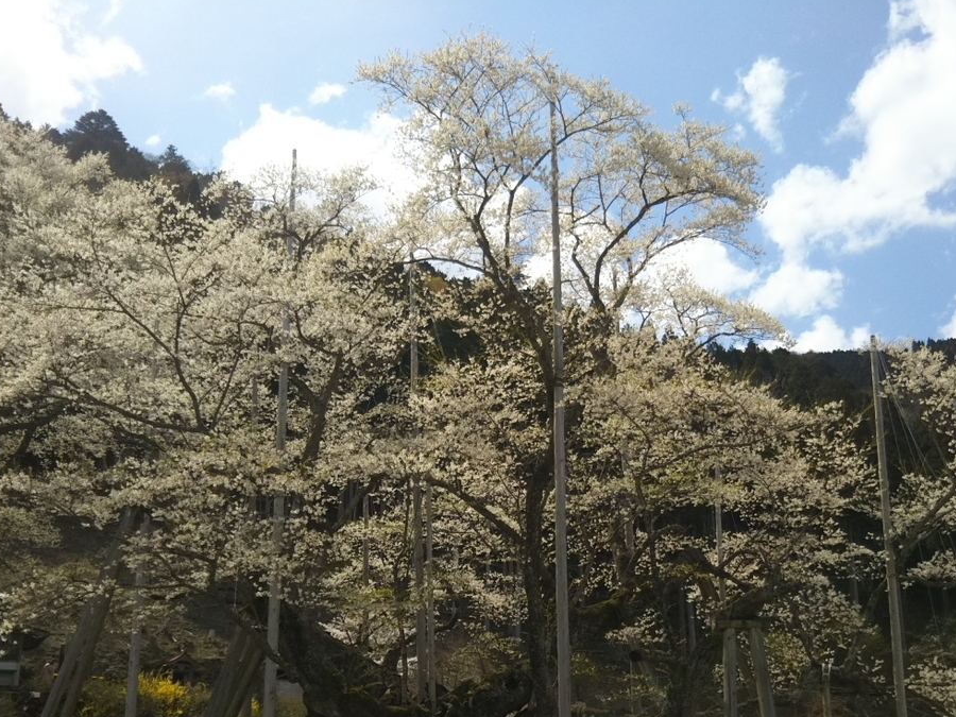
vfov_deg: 35.7
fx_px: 1105
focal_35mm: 40
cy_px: 466
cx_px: 527
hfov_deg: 46.7
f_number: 2.2
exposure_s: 1/1413
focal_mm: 4
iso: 25
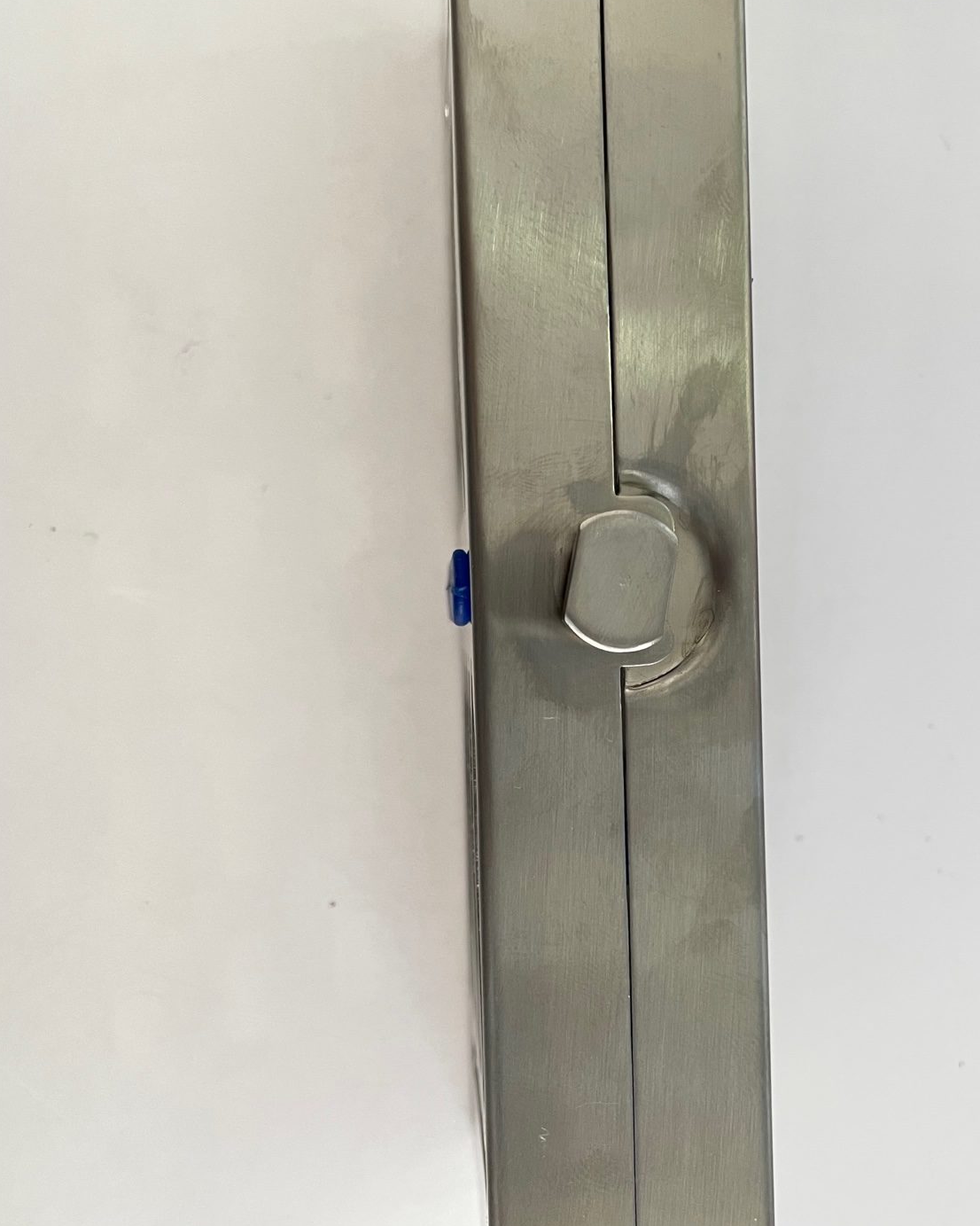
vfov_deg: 49.1
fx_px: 1342
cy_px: 626
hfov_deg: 39.6
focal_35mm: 37
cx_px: 665
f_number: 1.6
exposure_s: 1/50
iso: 64
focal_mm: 4.2
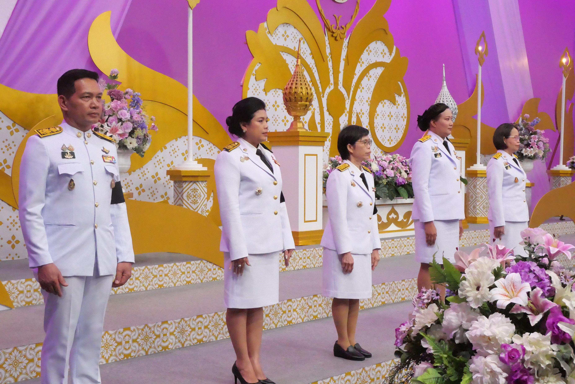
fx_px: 751
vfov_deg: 28.7
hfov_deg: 41.9
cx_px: 288
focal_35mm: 47
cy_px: 192
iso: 10000
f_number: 9
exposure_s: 1/500
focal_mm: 23
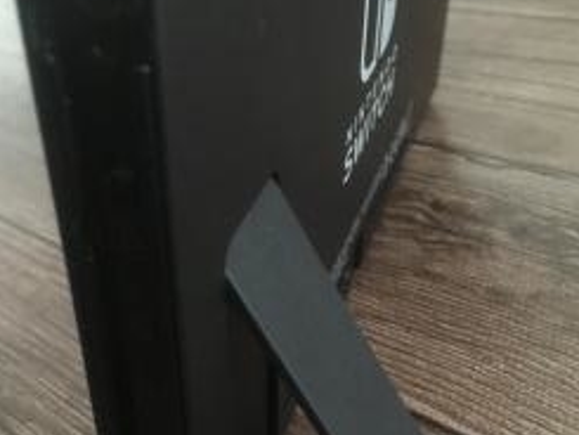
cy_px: 378
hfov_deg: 36.0
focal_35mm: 53
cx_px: 225
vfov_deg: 26.7
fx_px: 887
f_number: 2.2
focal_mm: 4.15
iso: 500
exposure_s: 1/15
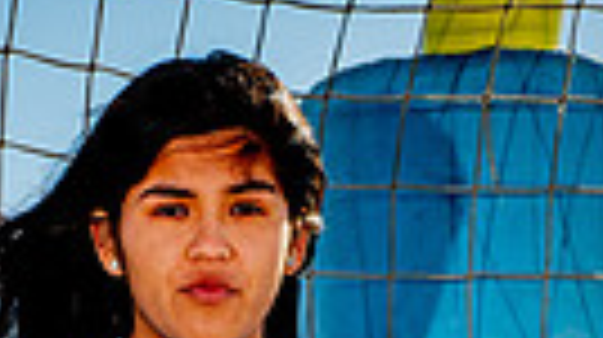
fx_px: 2587
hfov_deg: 13.3
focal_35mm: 162
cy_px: 951
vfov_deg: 6.8
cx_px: 202
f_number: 5.6
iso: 125
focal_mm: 46
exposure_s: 1/320
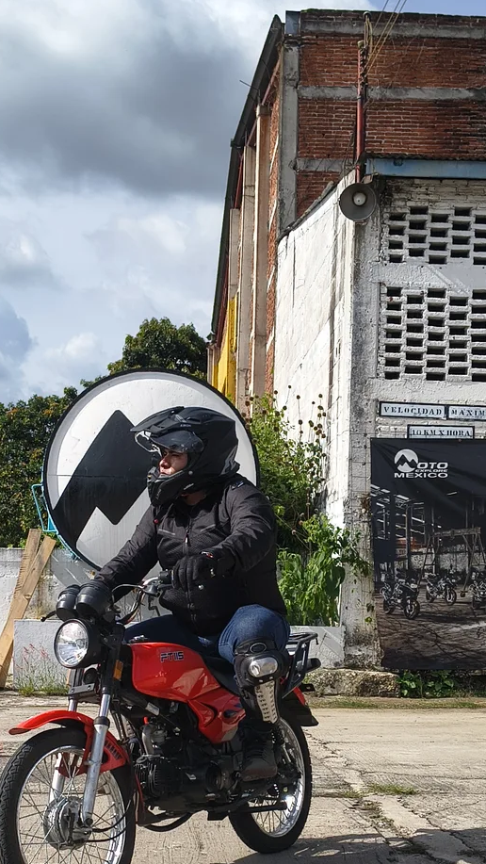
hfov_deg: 21.1
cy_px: 602
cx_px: 197
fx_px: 1305
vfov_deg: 36.1
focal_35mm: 57
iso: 101
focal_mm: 5.56
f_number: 1.8
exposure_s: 1/2197
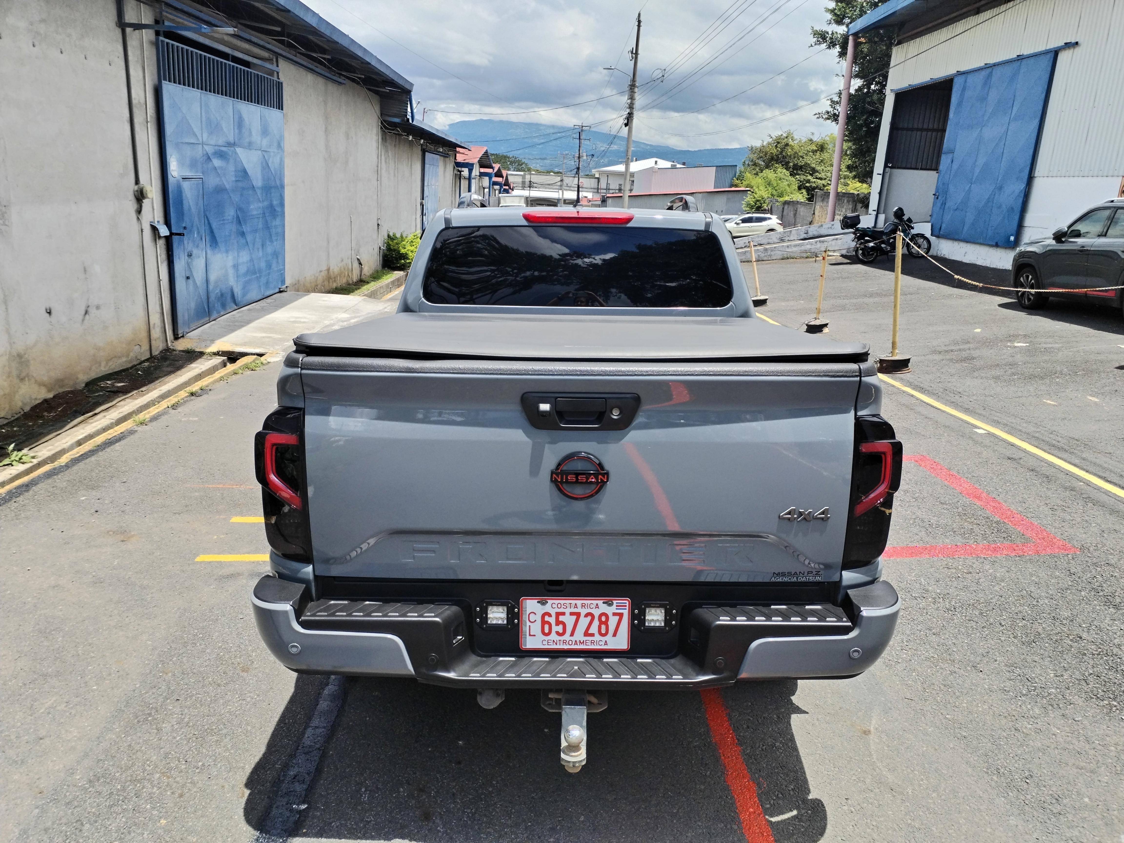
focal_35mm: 29
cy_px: 422
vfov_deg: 48.2
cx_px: 562
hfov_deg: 61.7
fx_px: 942
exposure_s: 1/1173
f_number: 1.8
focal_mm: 4.75
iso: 100
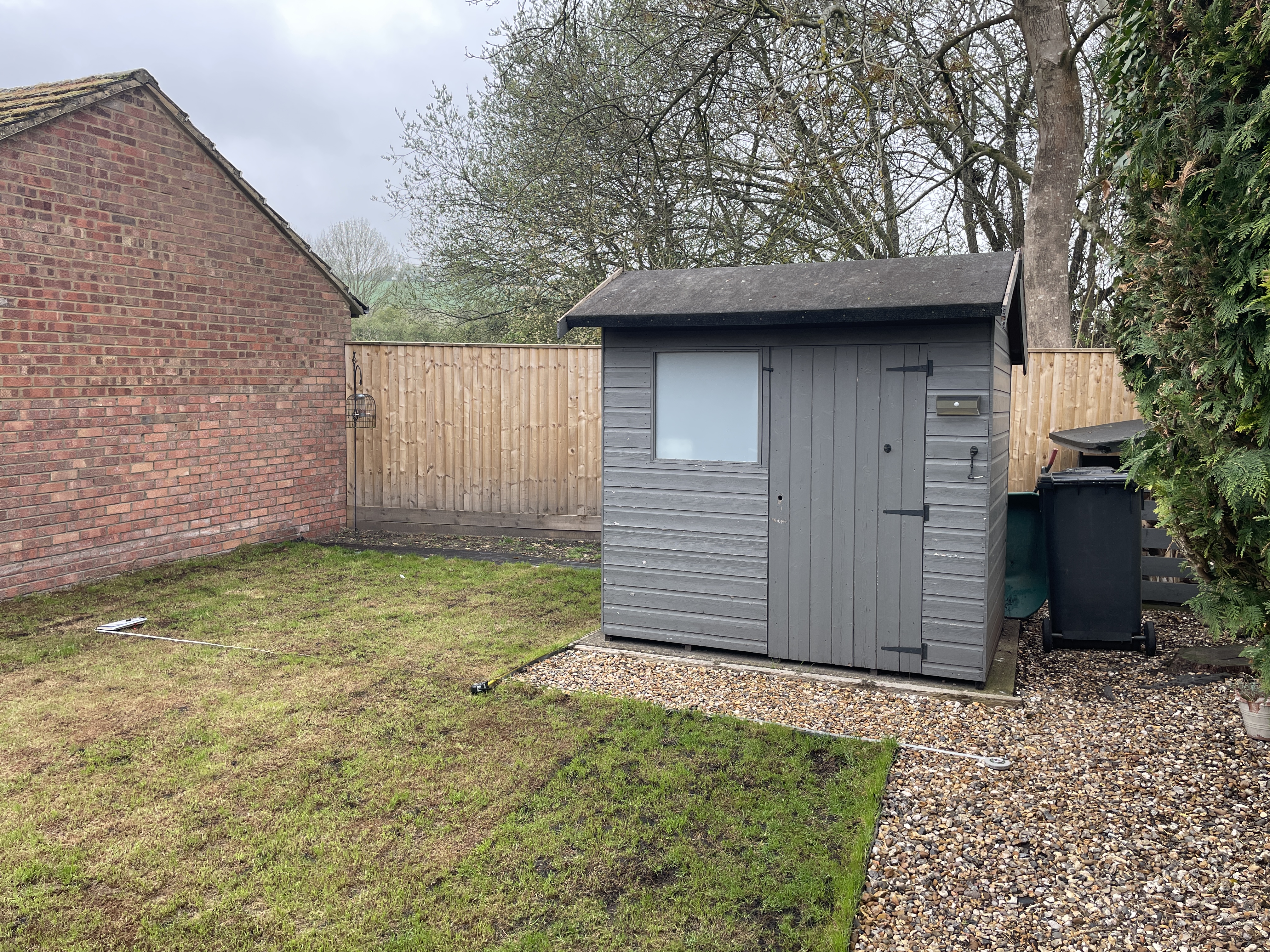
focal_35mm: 26
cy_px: 476
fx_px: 954
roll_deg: -0.8
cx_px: 635
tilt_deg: -6.5
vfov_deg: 53.1
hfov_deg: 67.3
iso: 32
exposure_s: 1/155
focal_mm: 4.2
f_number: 1.6
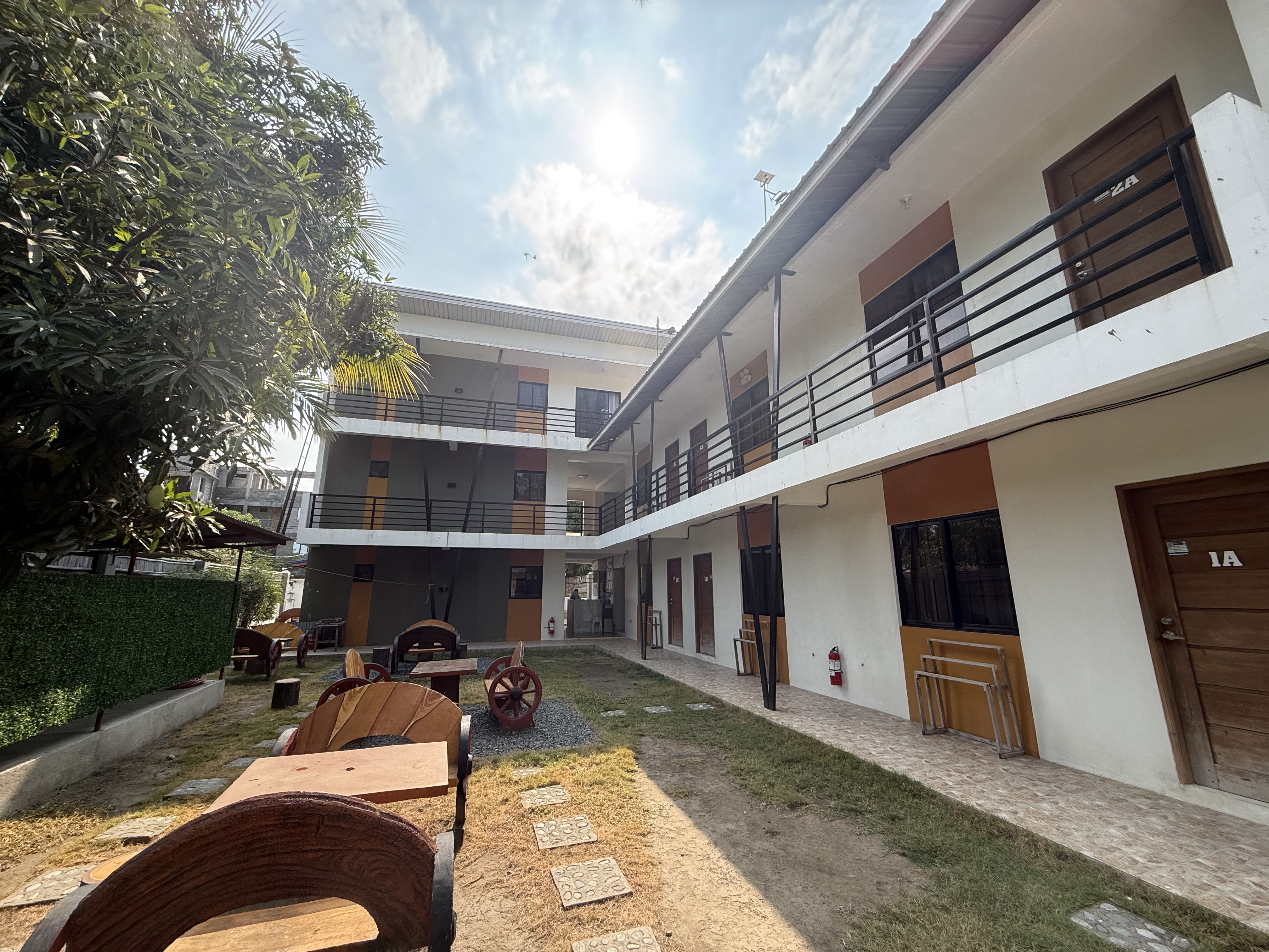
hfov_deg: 102.1
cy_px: 476
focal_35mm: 14
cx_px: 634
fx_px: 513
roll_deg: +0.4
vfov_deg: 85.7
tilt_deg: +13.8
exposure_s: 1/853
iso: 64
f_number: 2.2
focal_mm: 2.22
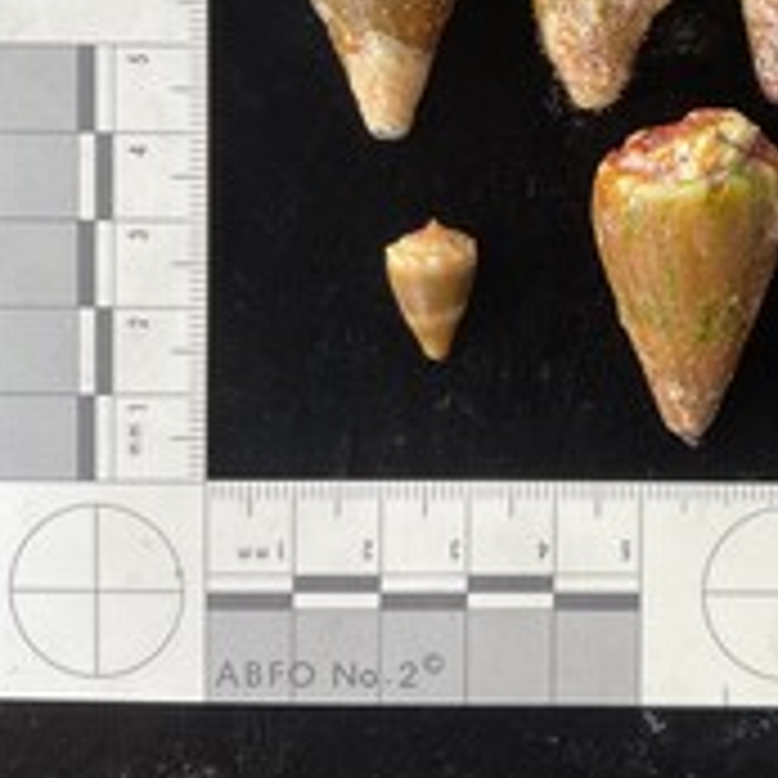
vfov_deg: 32.3
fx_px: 1322
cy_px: 214
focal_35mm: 52
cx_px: 661
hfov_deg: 31.6
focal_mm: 3
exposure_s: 1/120
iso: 50
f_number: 1.8
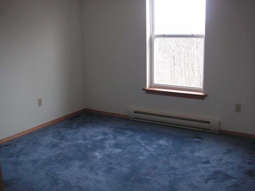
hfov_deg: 49.0
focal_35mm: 38
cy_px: 96
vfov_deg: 37.7
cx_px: 128
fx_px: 280
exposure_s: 1/45
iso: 80
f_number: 3.3
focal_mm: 6.3
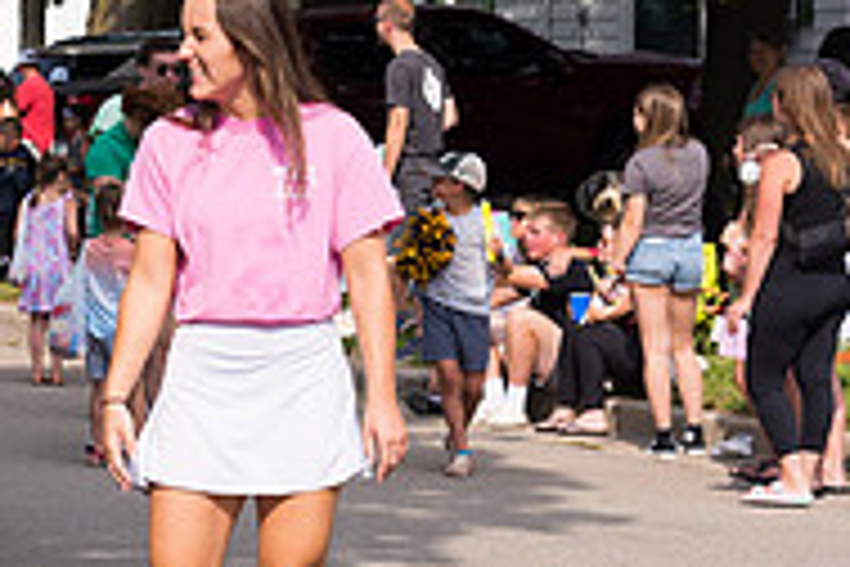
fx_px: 4202
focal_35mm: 178
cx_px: -144
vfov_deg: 7.7
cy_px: 353
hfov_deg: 11.3
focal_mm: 58
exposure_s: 1/500
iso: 125
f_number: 6.3
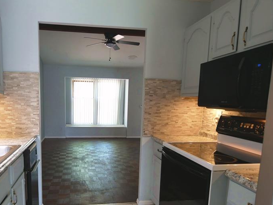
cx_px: 110
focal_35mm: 27
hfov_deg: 64.7
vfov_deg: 50.6
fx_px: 213
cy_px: 135
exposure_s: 1/60
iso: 400
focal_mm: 9
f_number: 4
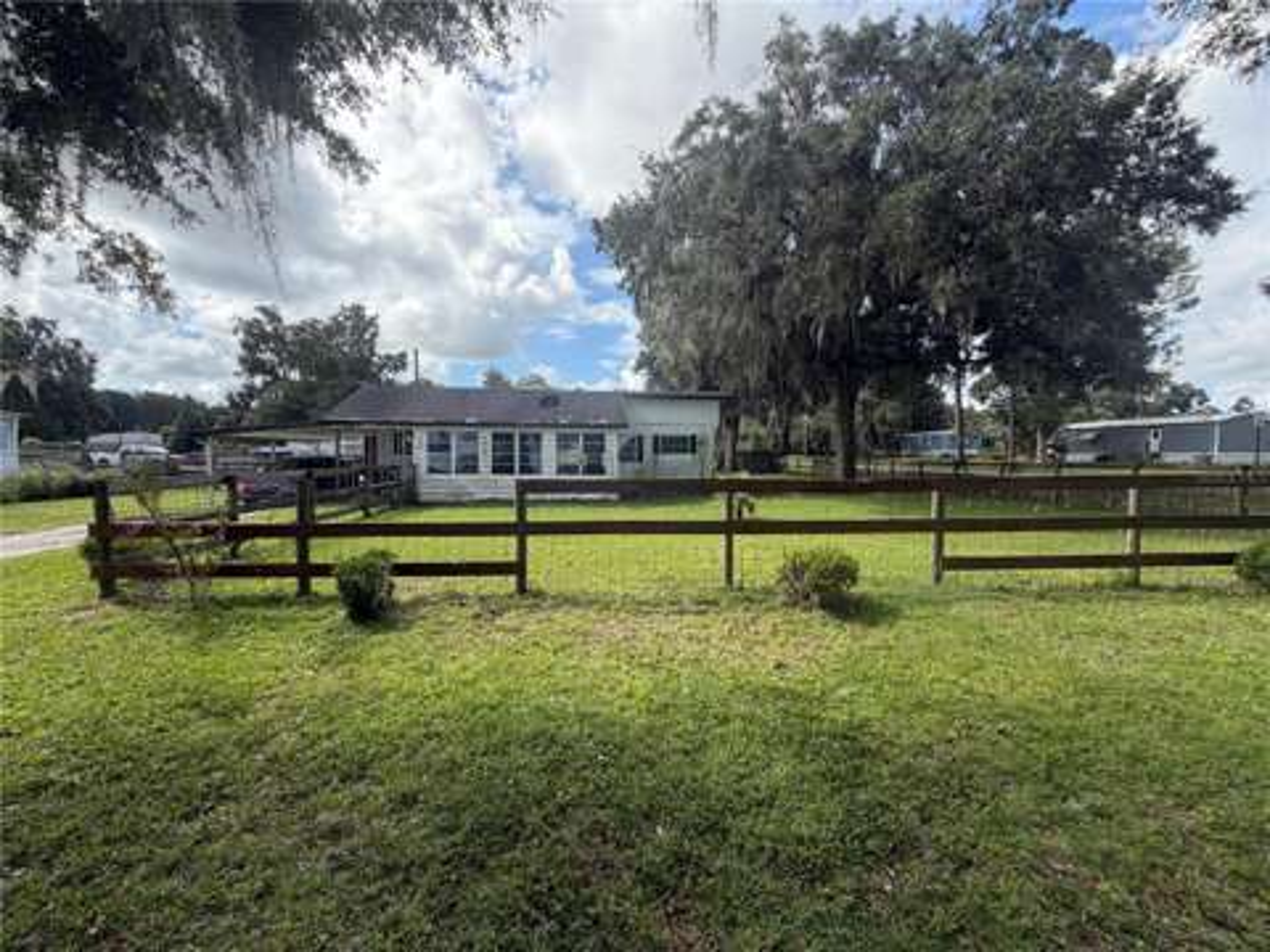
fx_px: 514
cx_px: 635
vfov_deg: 85.7
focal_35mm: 14
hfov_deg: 102.1
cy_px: 476
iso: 40
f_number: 2.2
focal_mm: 2.22
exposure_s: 1/770
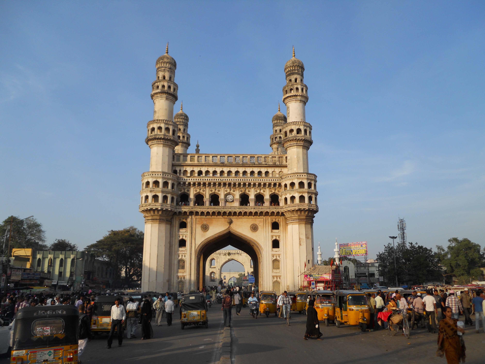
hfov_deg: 63.4
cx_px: 242
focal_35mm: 28
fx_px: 392
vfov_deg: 49.7
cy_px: 182
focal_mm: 5
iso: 80
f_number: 5.4
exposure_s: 1/250
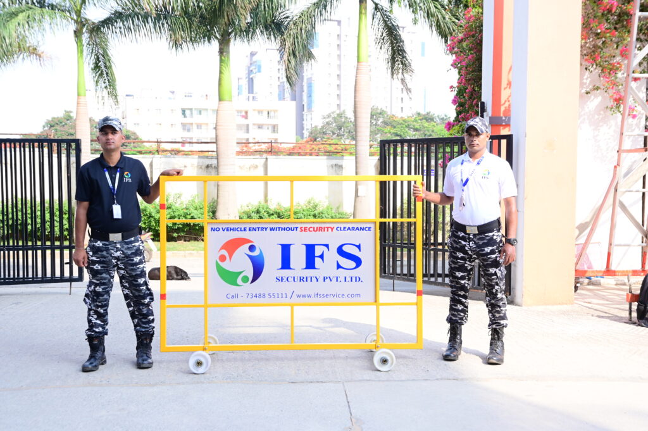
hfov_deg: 55.1
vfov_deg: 38.3
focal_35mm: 34
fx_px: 620
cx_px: 324
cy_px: 216
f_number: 6.3
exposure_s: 1/160
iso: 250
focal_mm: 34.5
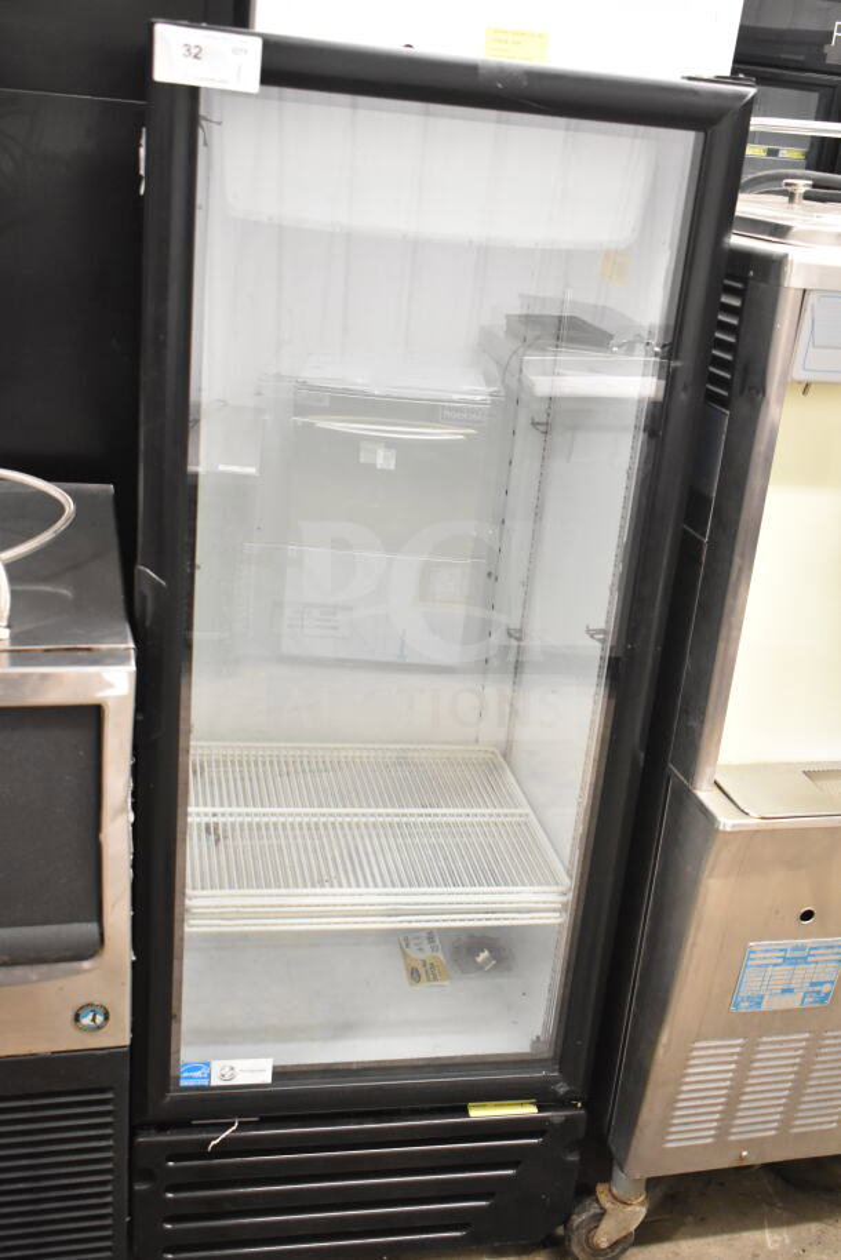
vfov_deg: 51.3
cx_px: 420
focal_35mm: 38
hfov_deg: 35.5
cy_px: 630
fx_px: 1313
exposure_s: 1/40
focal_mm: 25
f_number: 4
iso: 2800
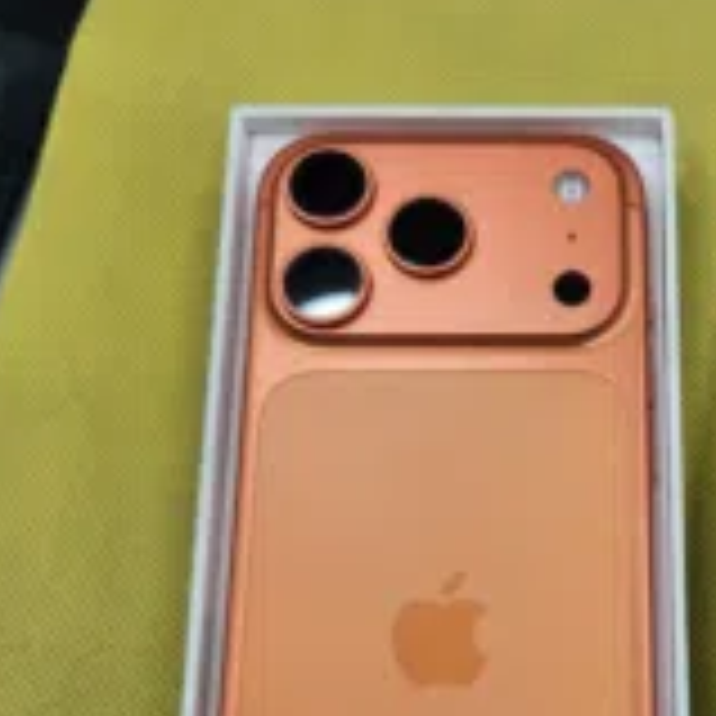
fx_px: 1193
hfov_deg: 32.0
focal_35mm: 51
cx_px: 626
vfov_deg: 32.9
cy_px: 518
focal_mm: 5.4
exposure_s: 1/172
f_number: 1.8
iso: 20
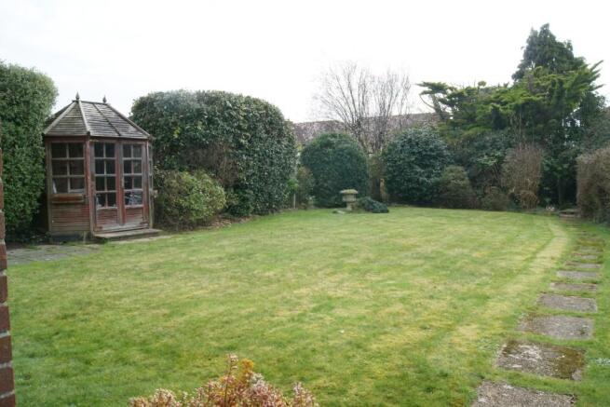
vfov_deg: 48.0
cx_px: 305
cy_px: 204
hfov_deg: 67.4
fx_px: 458
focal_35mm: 27
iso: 400
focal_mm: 18
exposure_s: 1/320
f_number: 10
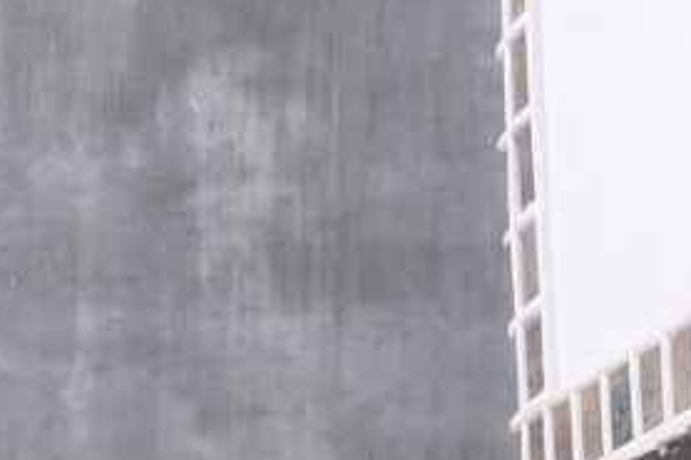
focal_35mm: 209
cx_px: -271
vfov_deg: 6.6
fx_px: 4009
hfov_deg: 9.6
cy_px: 78
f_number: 5
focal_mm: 19.6
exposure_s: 1/210
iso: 80
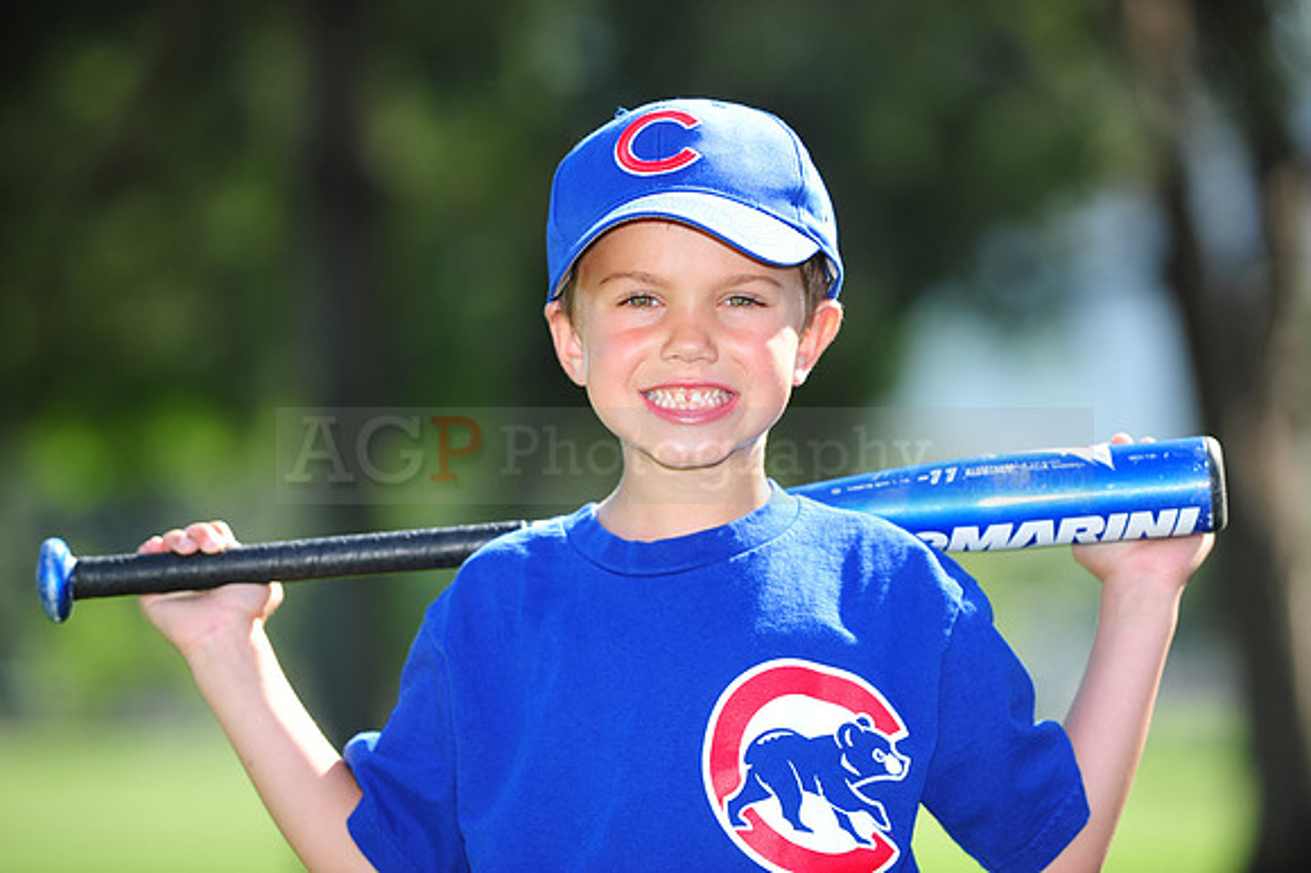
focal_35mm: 200
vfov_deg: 6.9
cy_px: 436
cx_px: 656
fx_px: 7279
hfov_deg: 10.3
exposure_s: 1/500
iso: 200
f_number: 4.5
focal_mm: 200
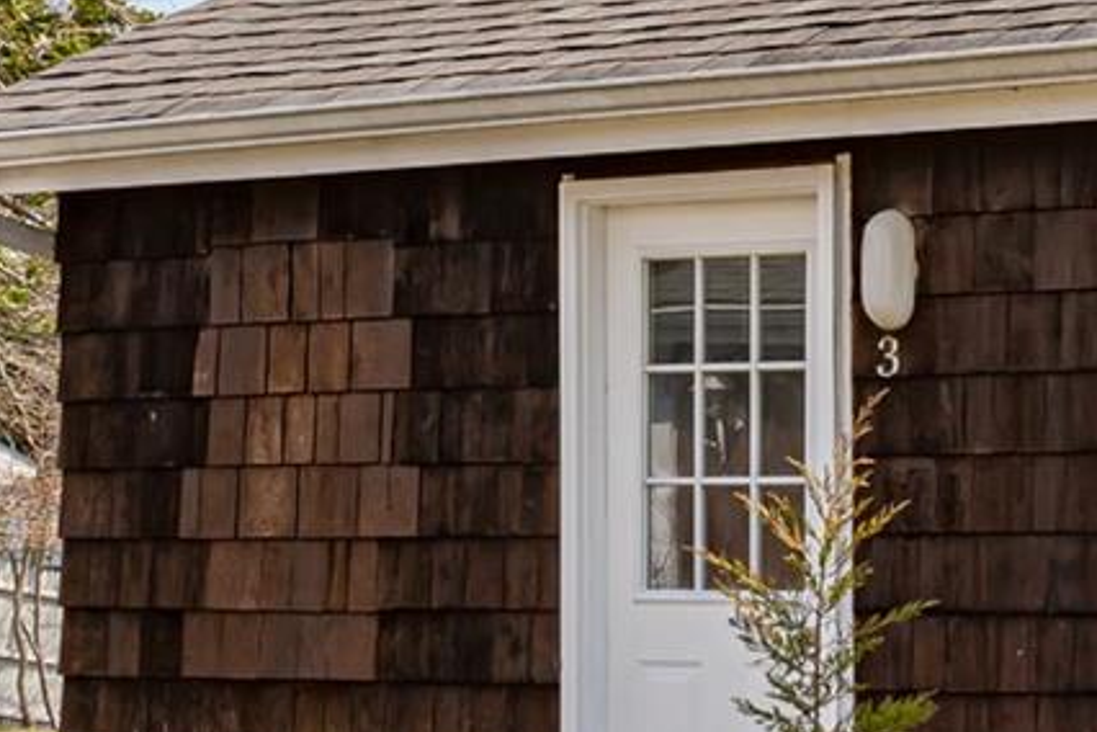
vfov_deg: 13.5
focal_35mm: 101
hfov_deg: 17.6
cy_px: 583
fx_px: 3077
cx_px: 1759
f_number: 10
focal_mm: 21
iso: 400
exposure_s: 1/400
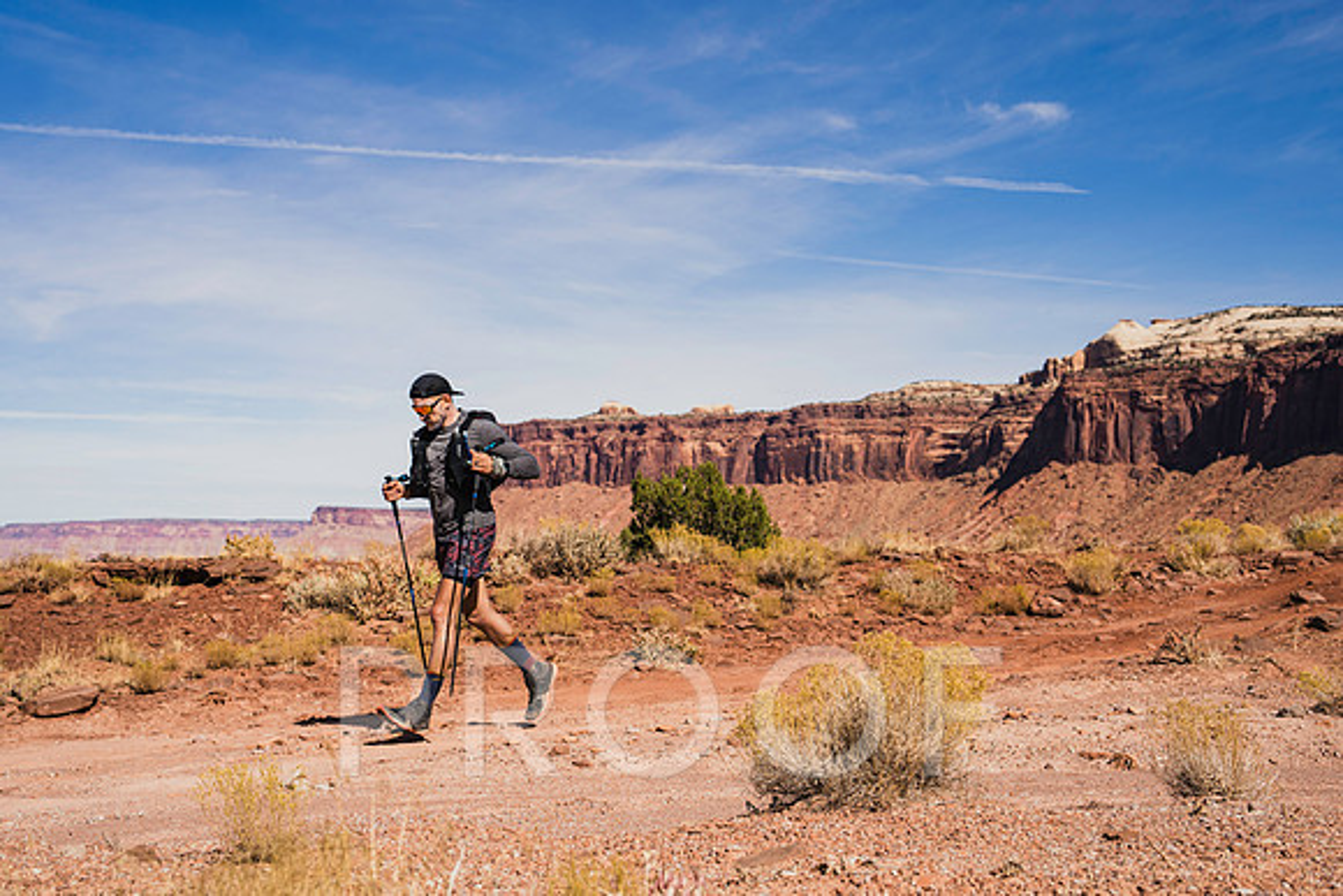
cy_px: 448
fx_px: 1707
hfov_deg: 42.9
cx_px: 667
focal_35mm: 46
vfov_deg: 29.4
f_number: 4.5
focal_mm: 43
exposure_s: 1/1250
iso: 160
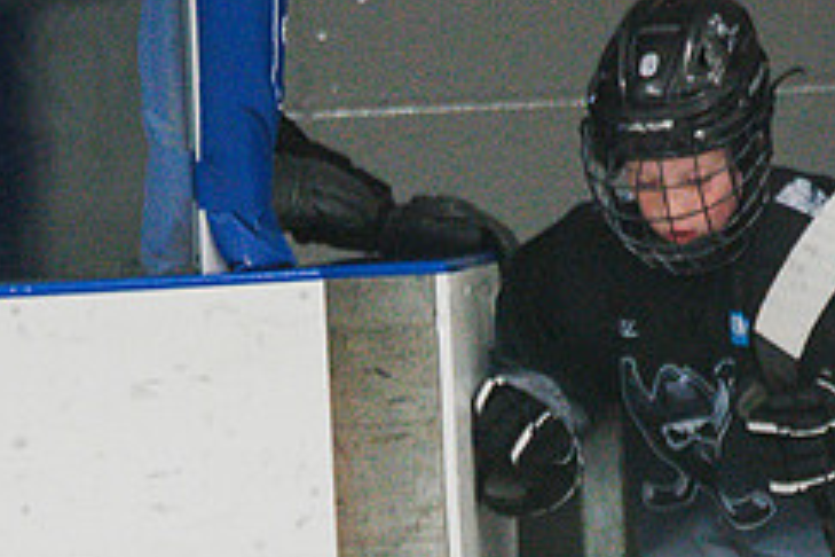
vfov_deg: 1.3
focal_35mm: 1047
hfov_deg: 2.0
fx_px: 24283
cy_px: 986
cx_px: 327
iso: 3200
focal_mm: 274
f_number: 3.2
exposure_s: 1/800
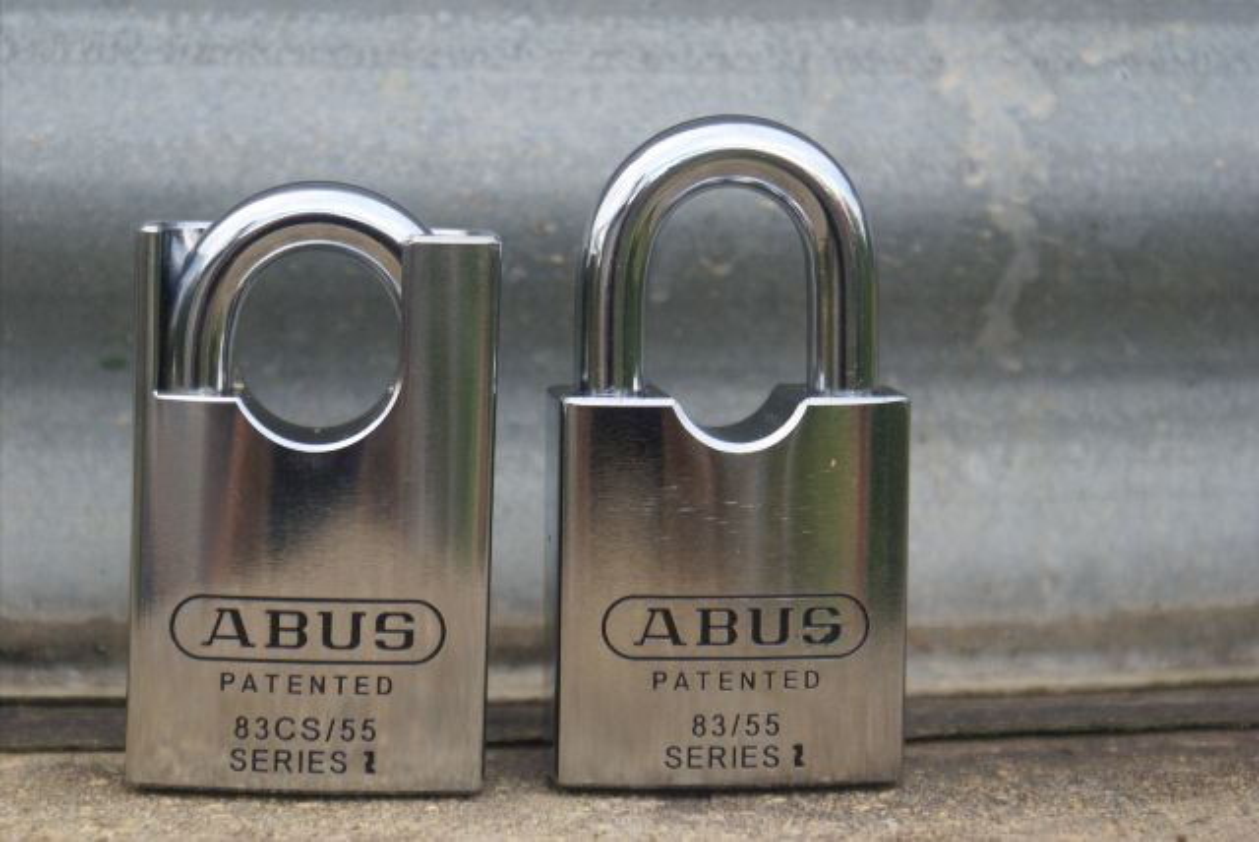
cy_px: 421
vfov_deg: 13.1
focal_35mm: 105
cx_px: 630
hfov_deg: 19.4
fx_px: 3675
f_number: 5.6
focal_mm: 70
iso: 400
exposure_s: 1/80
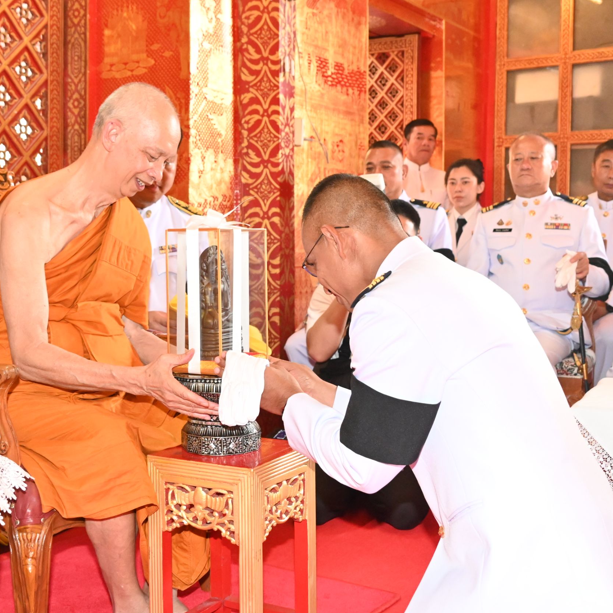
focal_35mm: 46
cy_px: 306
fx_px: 922
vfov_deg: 36.8
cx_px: 277
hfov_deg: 36.8
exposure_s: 1/160
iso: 4000
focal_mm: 24
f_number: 4
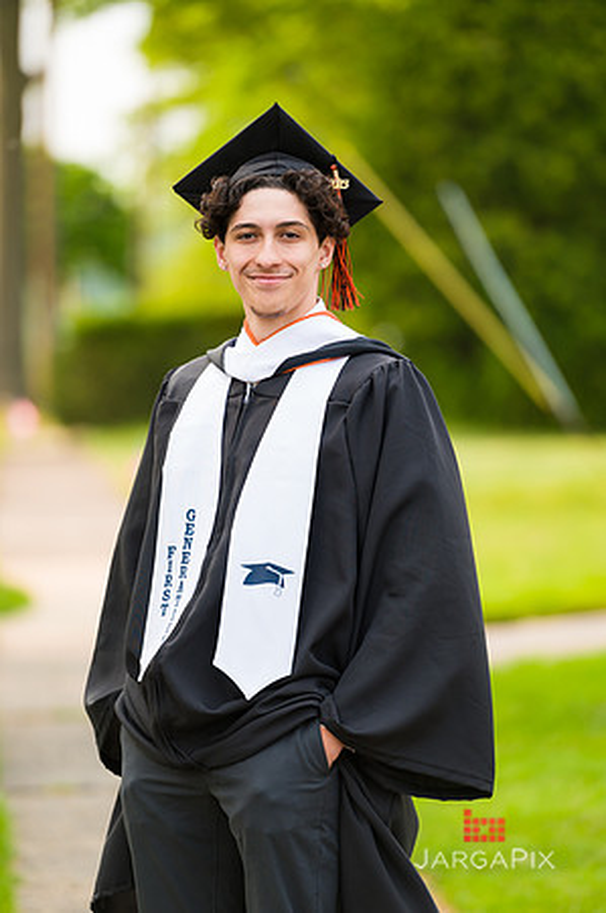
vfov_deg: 10.3
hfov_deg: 6.9
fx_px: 5061
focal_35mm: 200
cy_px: 456
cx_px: 303
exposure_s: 1/640
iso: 200
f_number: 3.2
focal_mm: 200
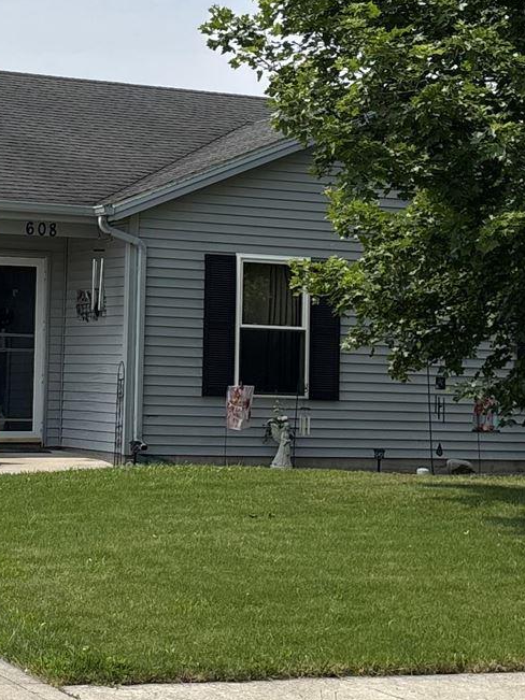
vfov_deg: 21.3
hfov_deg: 15.9
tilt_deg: +3.4
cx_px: 89
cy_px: 256
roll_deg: -2.0
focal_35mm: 92
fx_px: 1861
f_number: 1.6
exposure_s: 1/5348
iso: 50
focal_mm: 5.96
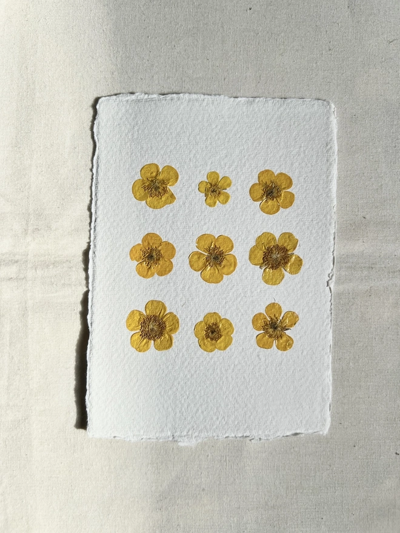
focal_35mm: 26
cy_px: 266
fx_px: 401
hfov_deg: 53.1
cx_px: 200
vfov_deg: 67.3
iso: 50
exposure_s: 1/1068
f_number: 1.5
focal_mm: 5.7
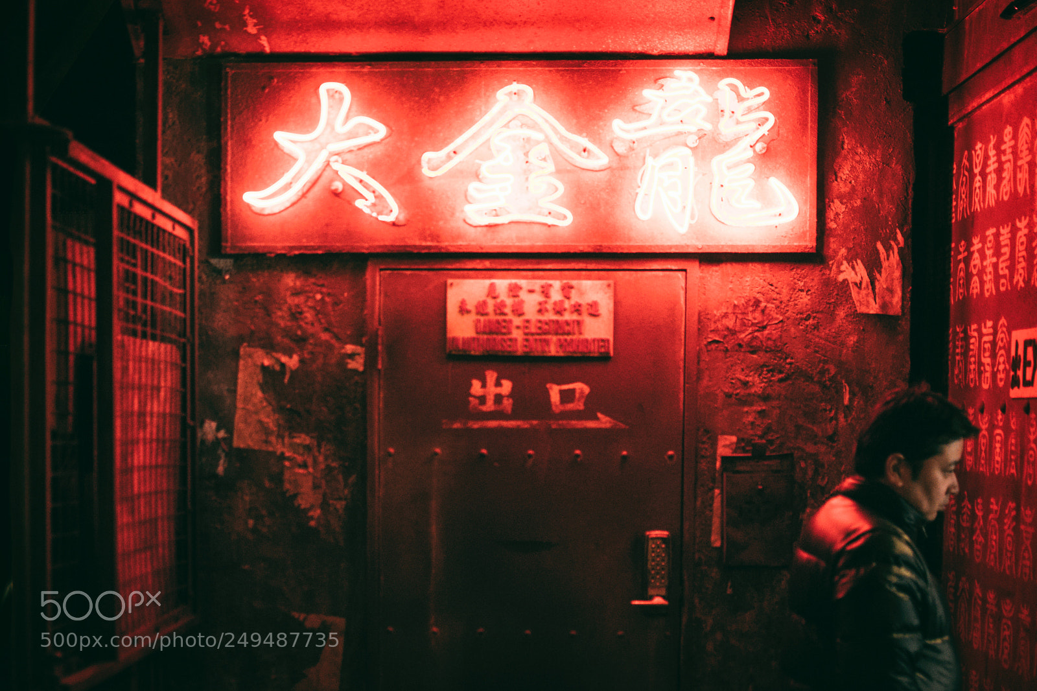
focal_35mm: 52
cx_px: 518
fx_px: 1512
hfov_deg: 37.9
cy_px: 346
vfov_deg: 25.7
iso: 800
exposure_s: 1/160
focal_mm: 35
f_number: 1.8
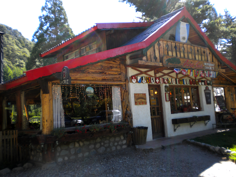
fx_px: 239
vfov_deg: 40.7
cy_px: 88
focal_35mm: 35
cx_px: 118
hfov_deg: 52.6
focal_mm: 6.3
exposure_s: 1/163
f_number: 3.1
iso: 80
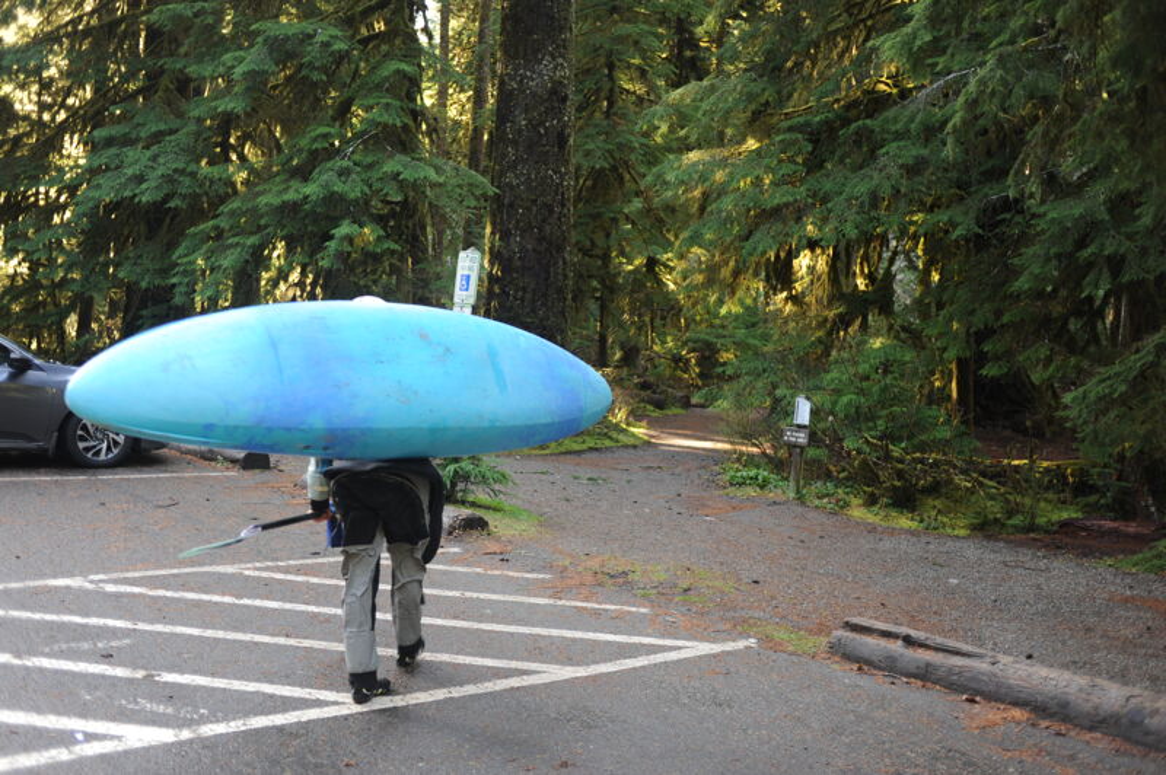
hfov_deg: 54.5
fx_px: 1133
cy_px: 388
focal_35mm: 35
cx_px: 583
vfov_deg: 37.8
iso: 200
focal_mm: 35
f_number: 2.8
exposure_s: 1/60
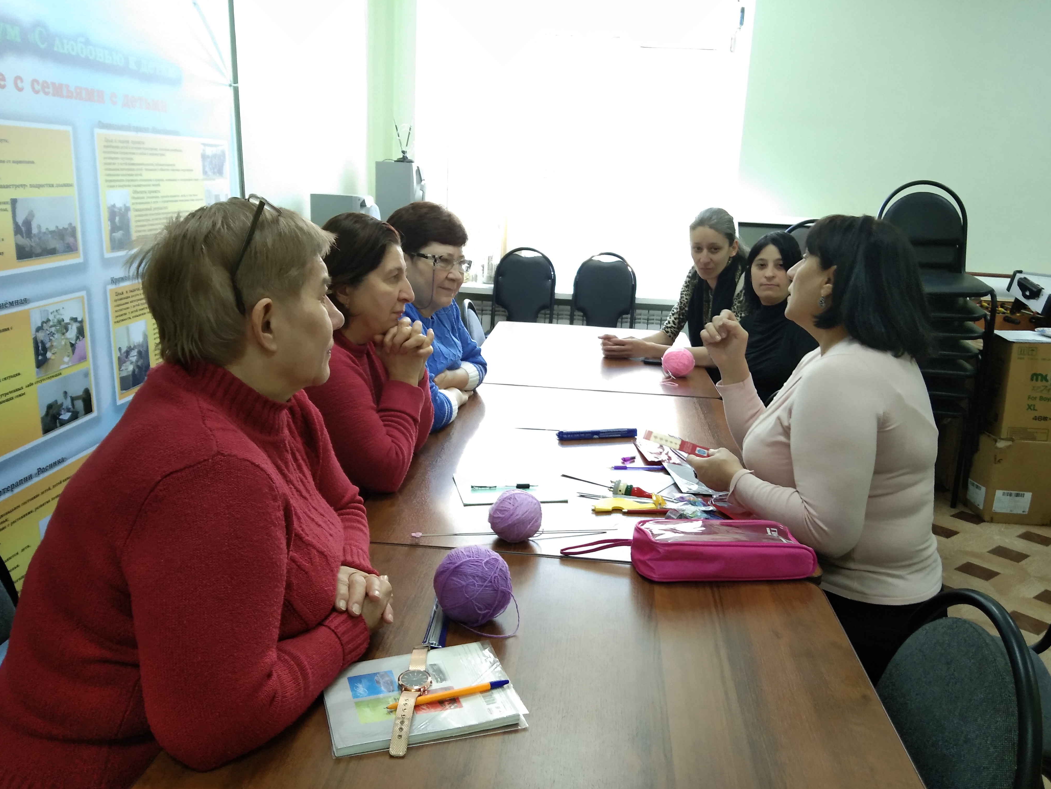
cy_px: 400
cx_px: 528
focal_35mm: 32
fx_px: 972
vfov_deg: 44.2
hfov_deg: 56.8
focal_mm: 3.69
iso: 236
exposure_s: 1/33
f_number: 2.2
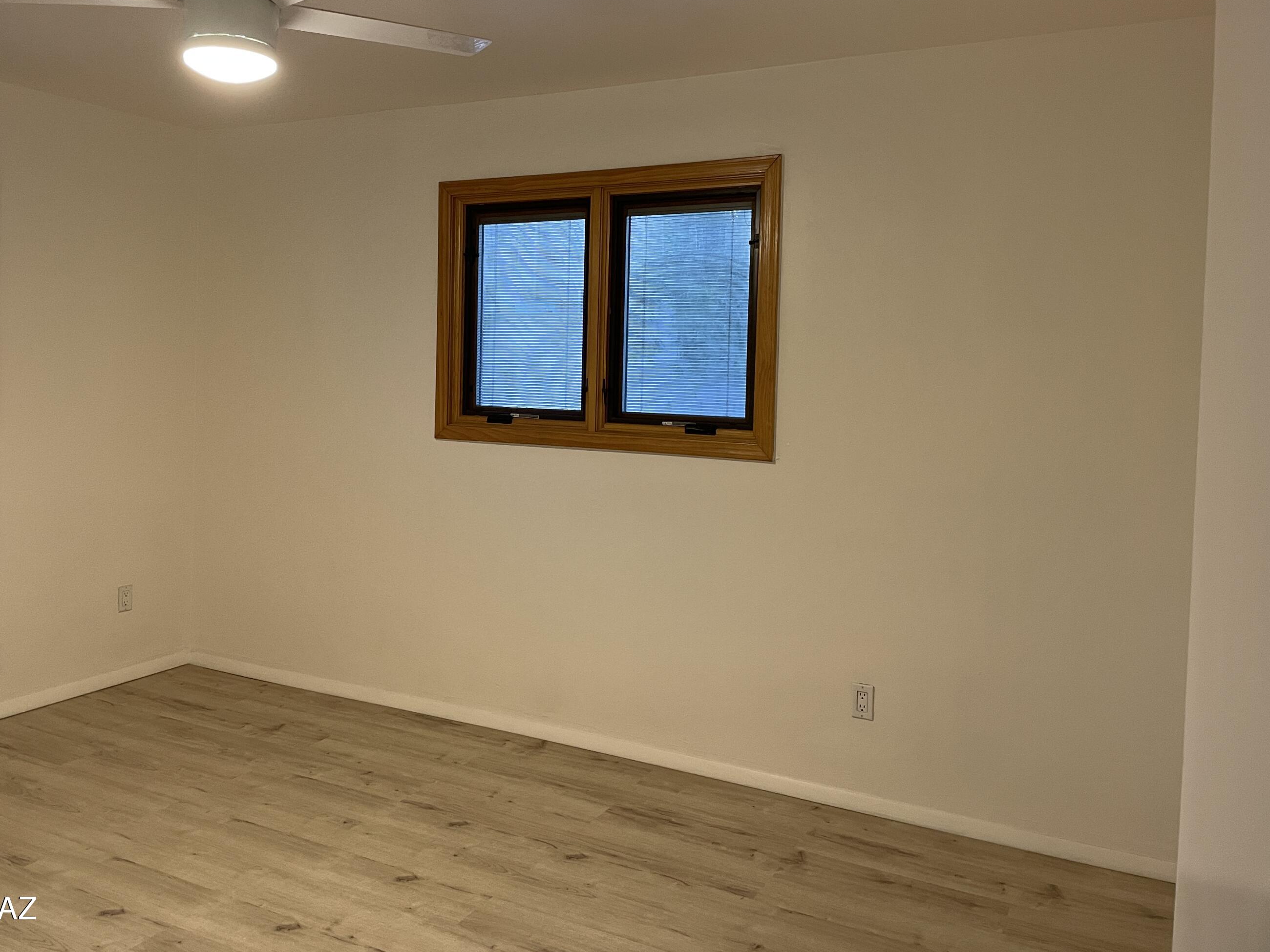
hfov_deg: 59.7
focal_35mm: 30
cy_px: 410
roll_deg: -0.3
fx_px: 1101
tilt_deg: -0.7
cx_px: 545
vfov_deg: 46.7
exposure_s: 1/60
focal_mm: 4.2
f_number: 1.6
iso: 160
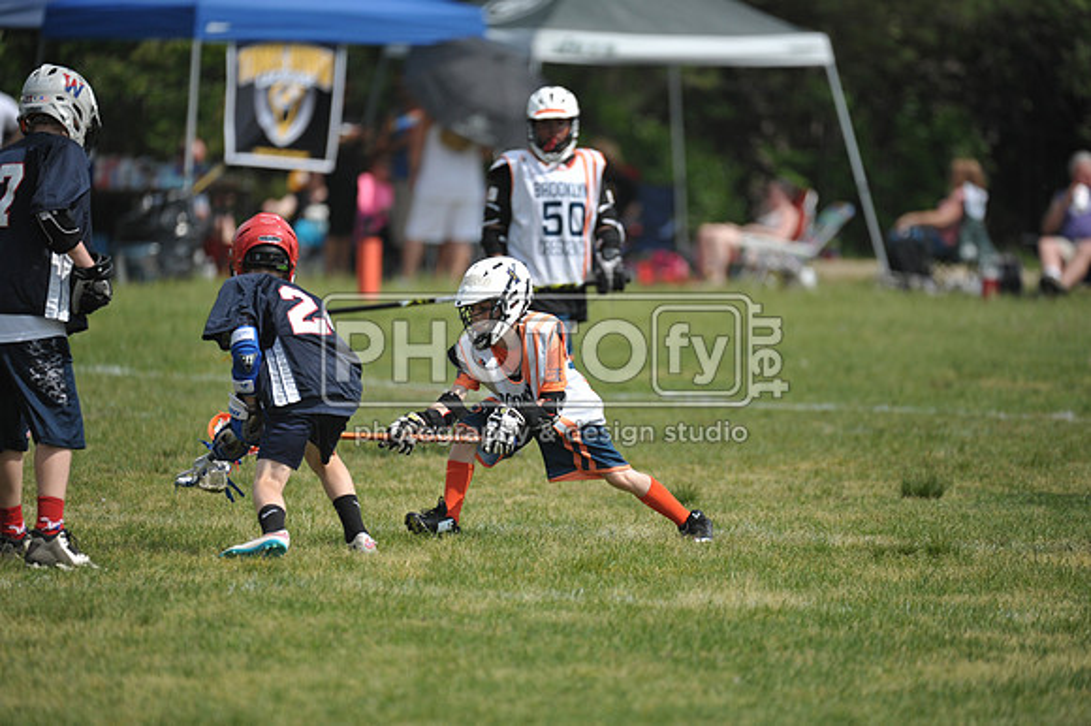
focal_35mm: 350
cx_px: 546
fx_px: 10600
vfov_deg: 3.9
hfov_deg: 5.9
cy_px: 363
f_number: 4
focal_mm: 350
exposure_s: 1/4000
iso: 640
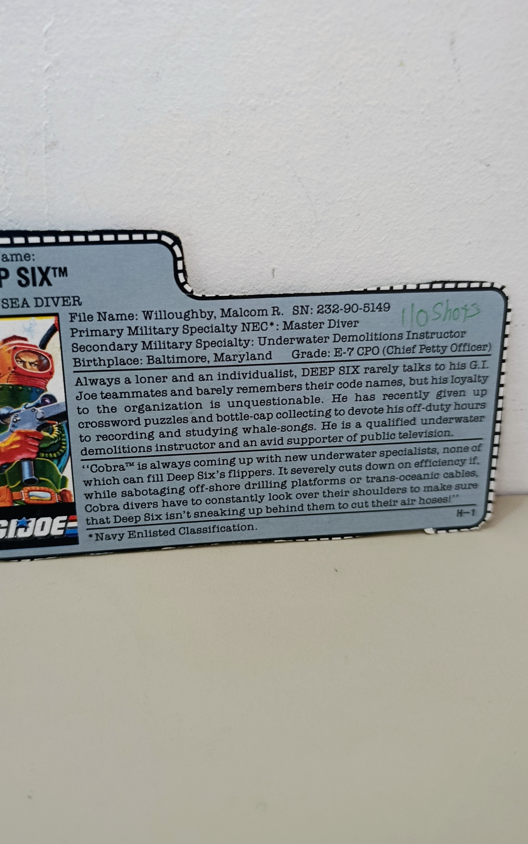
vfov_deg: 64.6
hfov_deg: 43.0
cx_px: 221
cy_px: 424
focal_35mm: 29
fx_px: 668
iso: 1057
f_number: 1.65
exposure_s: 1/33.3
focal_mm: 6.11
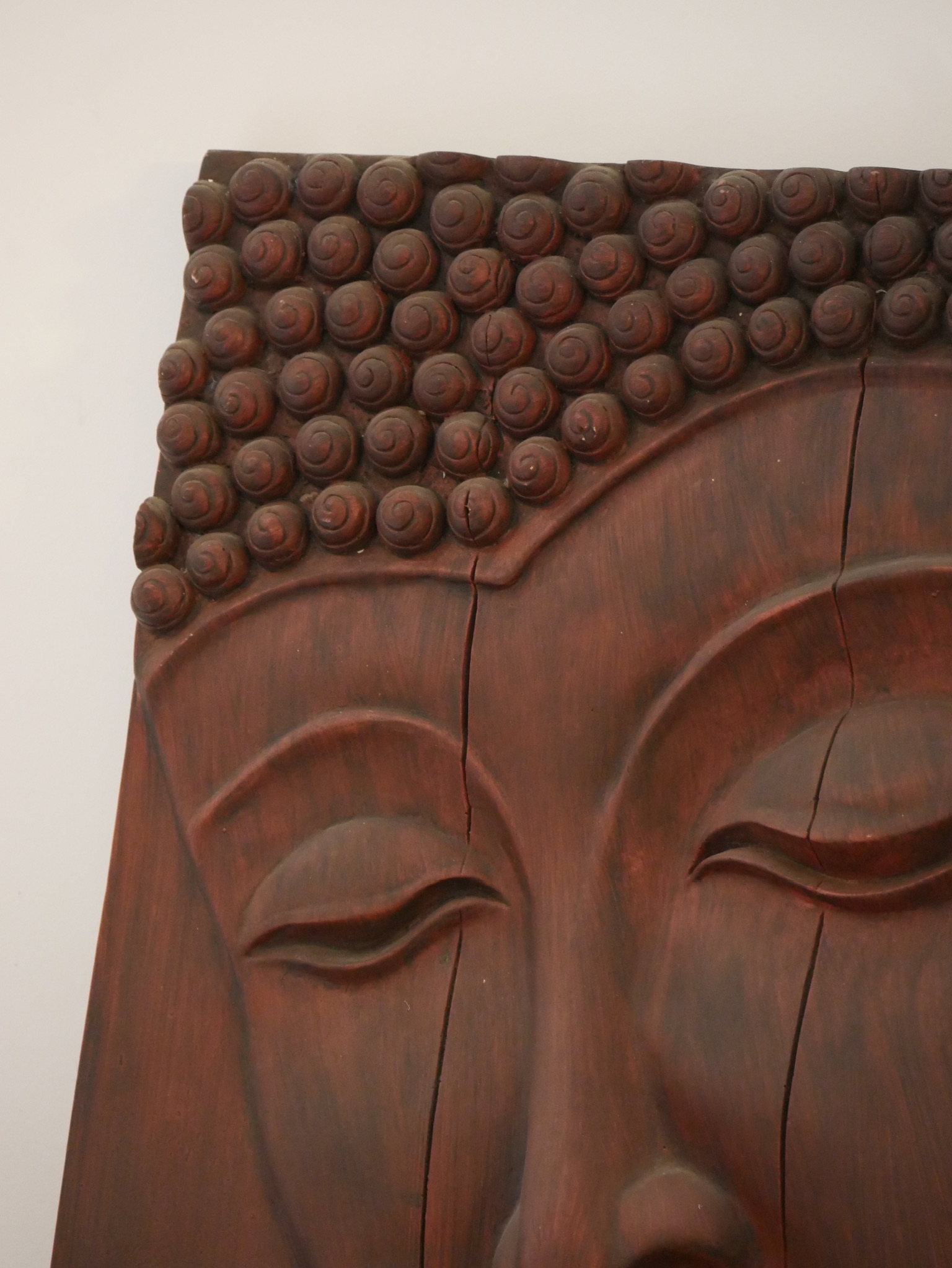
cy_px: 634
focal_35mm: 160
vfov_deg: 12.3
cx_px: 476
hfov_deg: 9.3
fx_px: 5863
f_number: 5.1
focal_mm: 80
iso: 3200
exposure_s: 1/15
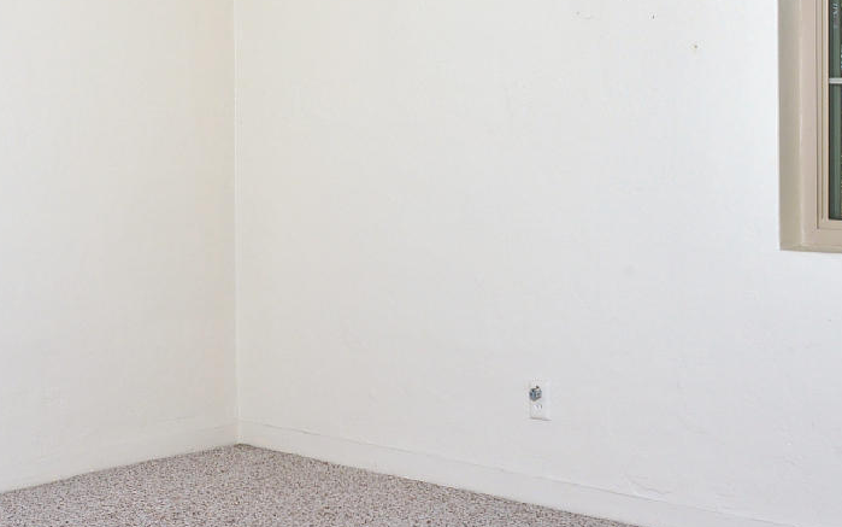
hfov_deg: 28.5
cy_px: 101
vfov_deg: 18.4
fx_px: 1606
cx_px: 128
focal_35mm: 70
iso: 200
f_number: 14
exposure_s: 1/160
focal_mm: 24
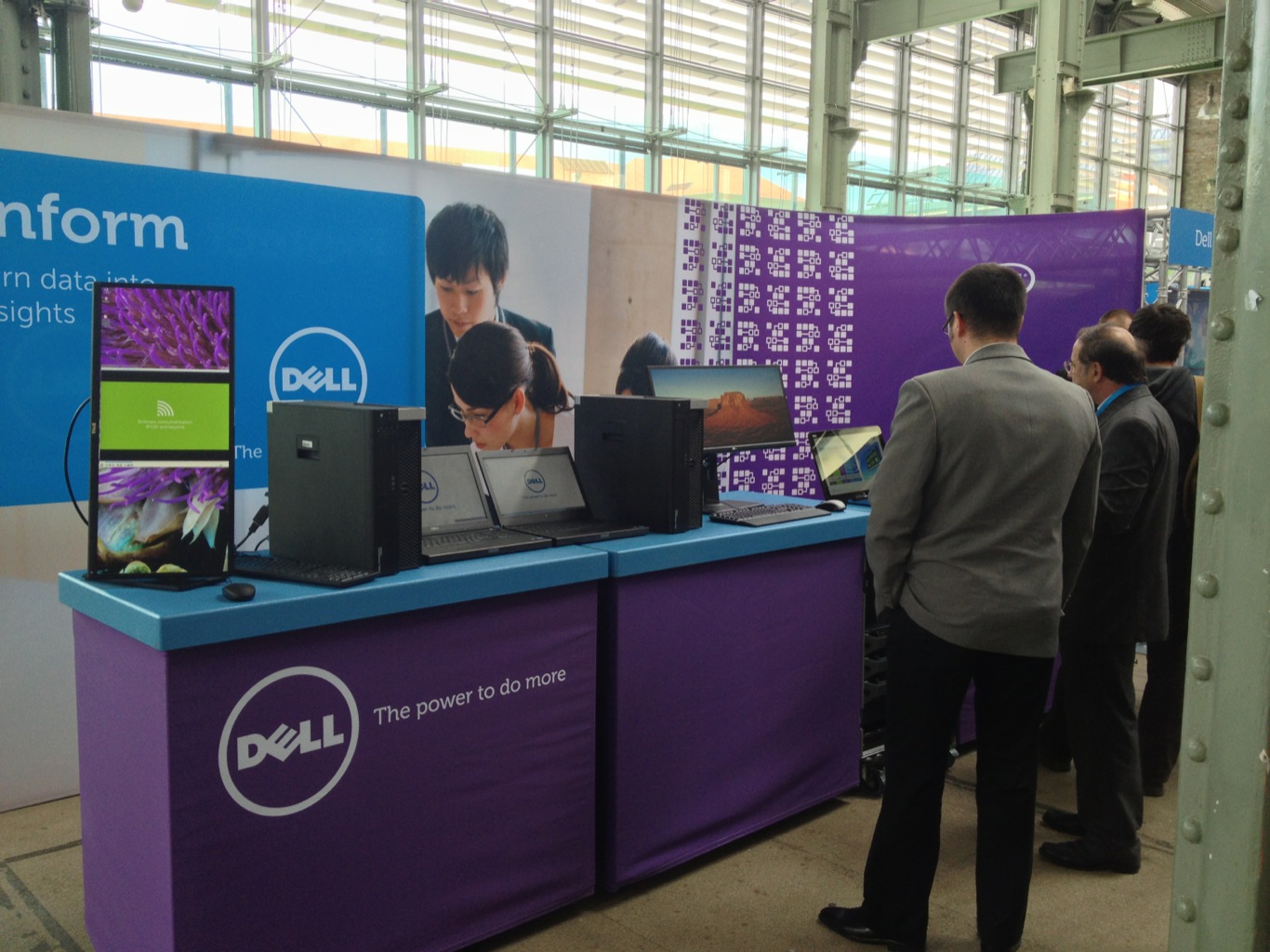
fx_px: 1284
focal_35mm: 35
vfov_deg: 40.7
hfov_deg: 52.6
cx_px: 635
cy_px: 476
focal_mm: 4.28
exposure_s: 1/60
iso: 64
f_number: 2.4
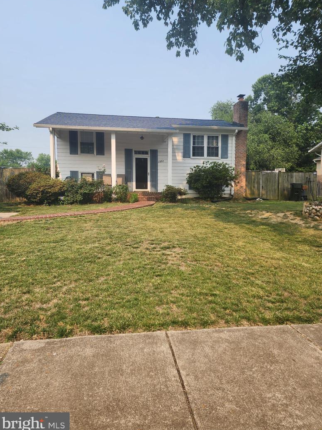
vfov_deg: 71.6
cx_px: 165
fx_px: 298
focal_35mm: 24
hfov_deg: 56.8
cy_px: 212
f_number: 1.8
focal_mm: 6.4
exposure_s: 1/726
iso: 12
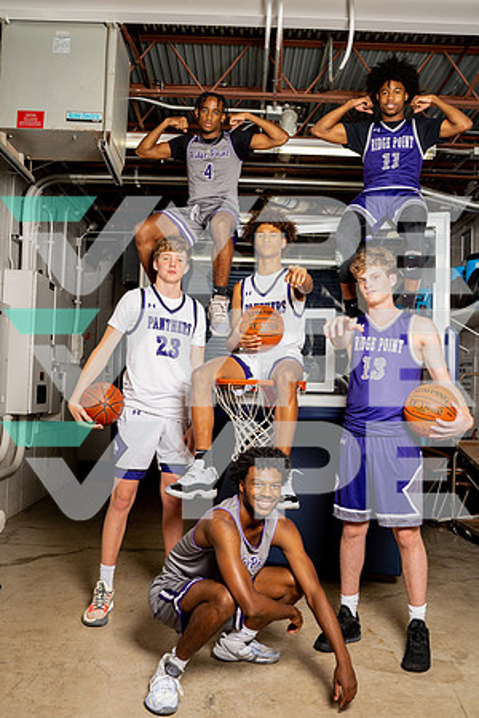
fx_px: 698
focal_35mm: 35
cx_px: 240
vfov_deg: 54.4
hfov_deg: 37.9
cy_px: 359
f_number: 6.3
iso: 320
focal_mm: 35
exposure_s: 1/250
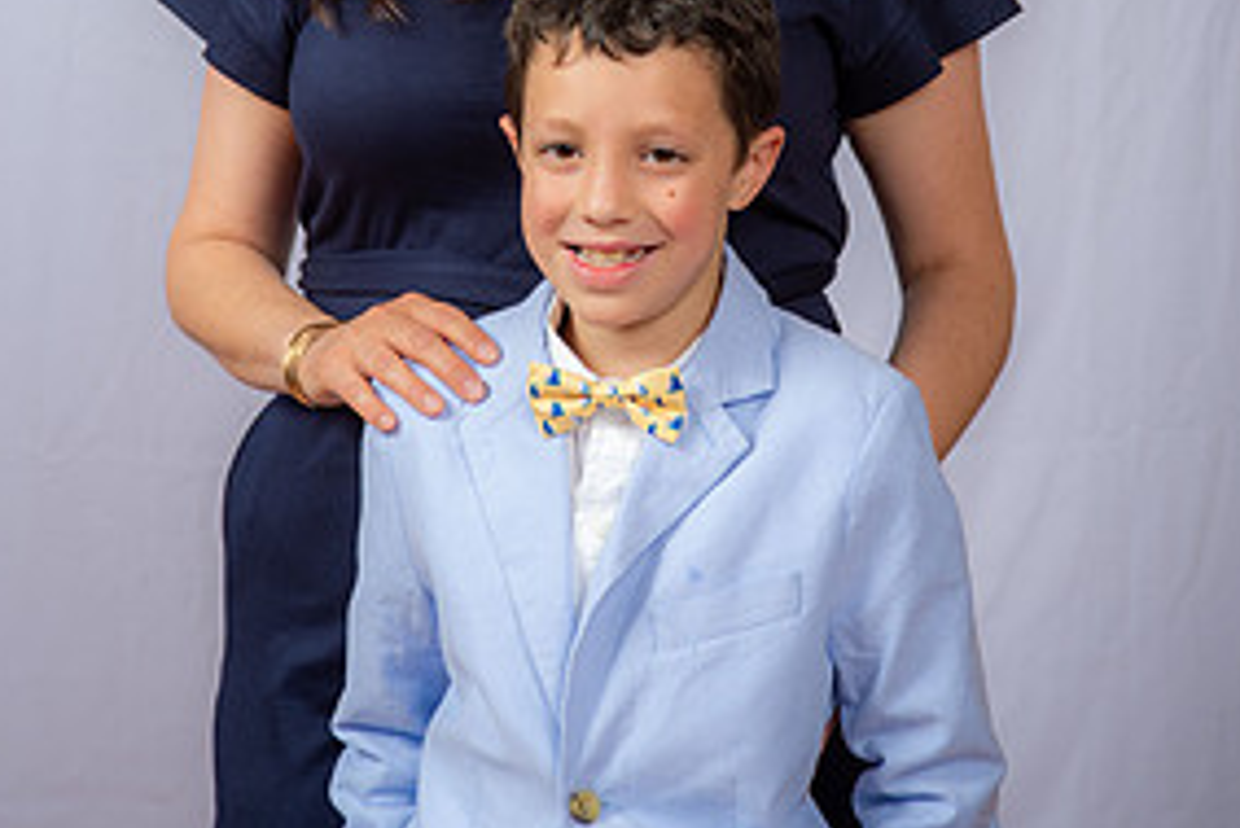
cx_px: 629
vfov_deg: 12.2
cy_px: 44
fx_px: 3825
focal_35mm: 111
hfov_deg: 18.4
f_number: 6.3
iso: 250
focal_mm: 70
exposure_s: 1/160
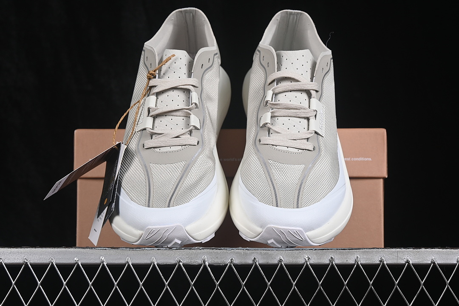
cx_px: 230
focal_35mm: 75
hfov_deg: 27.0
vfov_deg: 18.2
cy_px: 153
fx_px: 956
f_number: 8
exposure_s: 1/80
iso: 160
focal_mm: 50
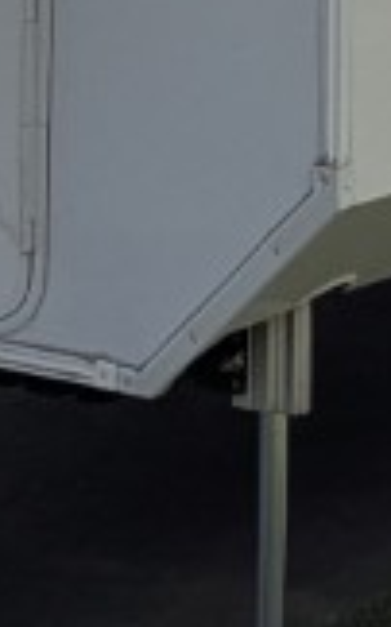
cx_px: 145
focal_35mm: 220
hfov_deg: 6.0
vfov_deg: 8.8
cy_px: -778
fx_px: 3758
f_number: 1.85
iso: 45
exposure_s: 1/4049
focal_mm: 6.81
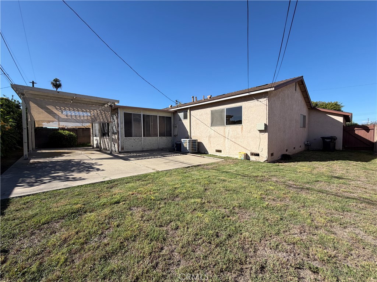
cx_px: 188
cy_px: 141
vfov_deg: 85.7
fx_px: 152
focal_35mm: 14
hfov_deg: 102.1
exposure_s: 1/770
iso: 25
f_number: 2.2
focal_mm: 2.22
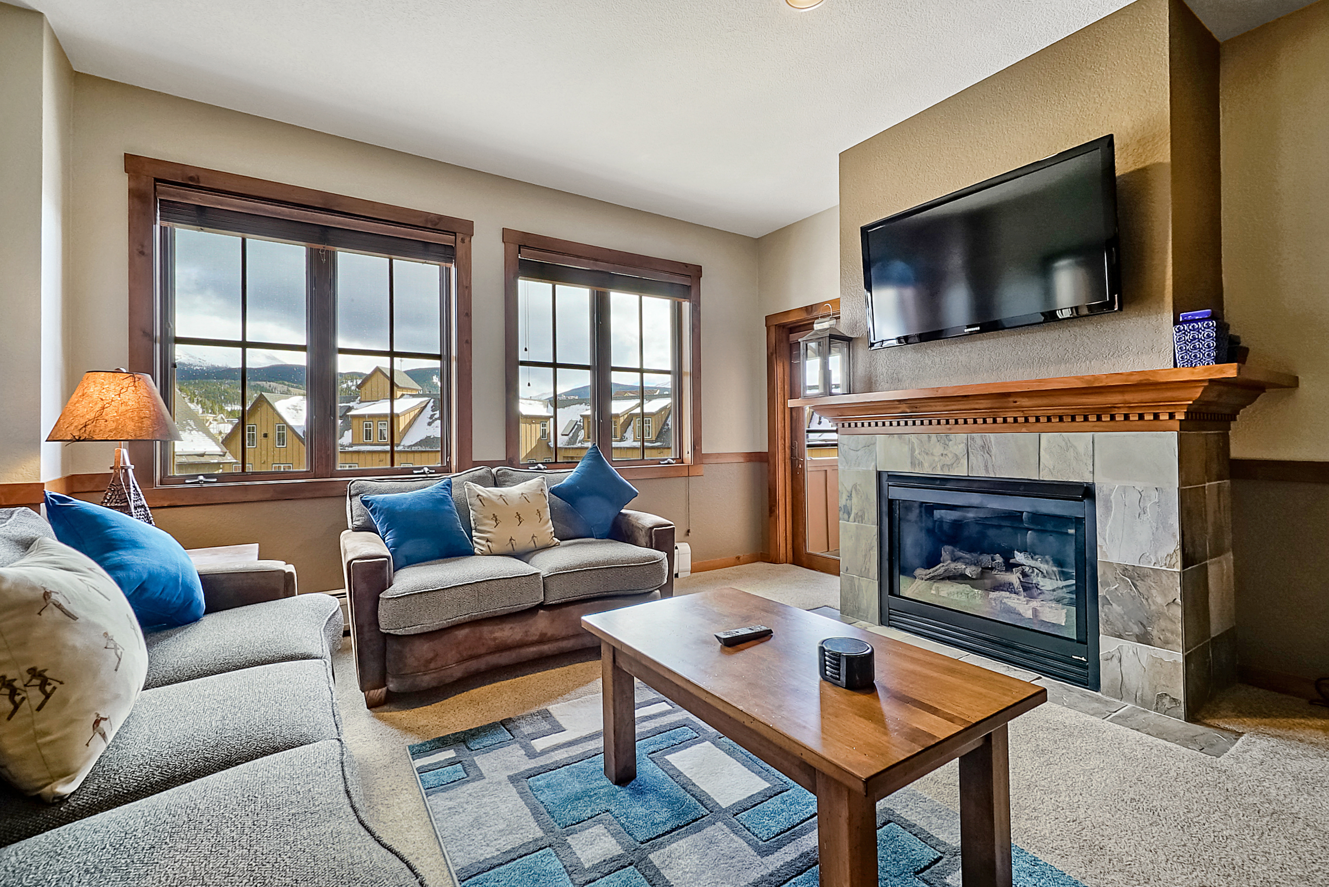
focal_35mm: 15
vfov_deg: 77.3
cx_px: 664
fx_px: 554
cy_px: 444
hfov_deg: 100.4
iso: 80
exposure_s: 1/10
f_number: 22
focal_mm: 10
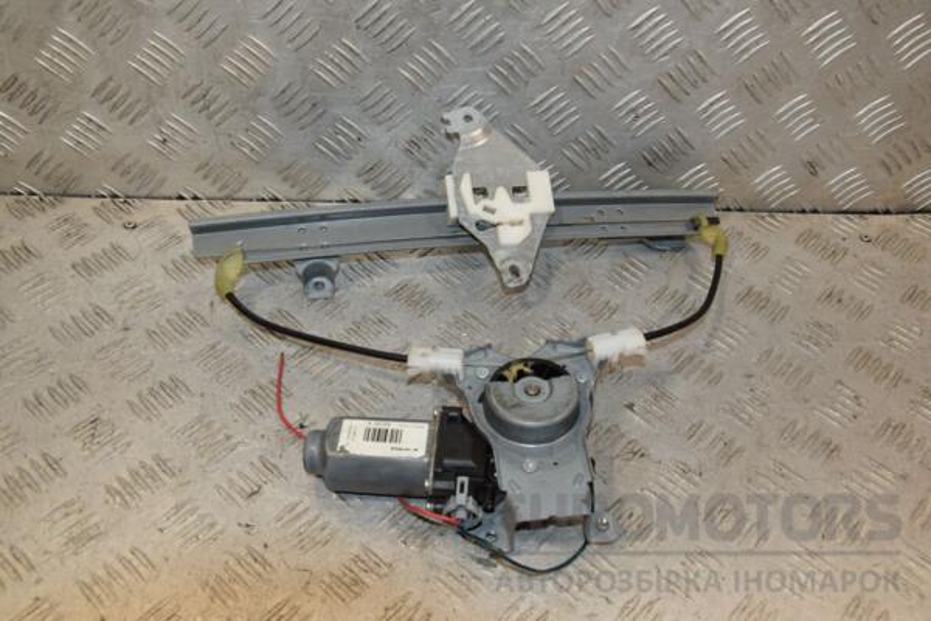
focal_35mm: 36
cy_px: 310
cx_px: 466
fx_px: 931
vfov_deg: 36.9
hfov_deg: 53.1
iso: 800
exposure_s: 1/200
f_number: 7.1
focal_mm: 24
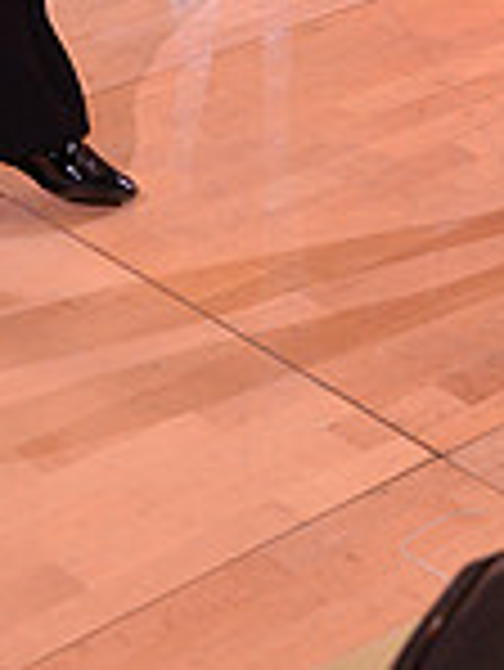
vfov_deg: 12.5
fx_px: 2753
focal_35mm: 142
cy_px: -603
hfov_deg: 10.4
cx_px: 385
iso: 1600
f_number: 5
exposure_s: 1/250
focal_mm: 38
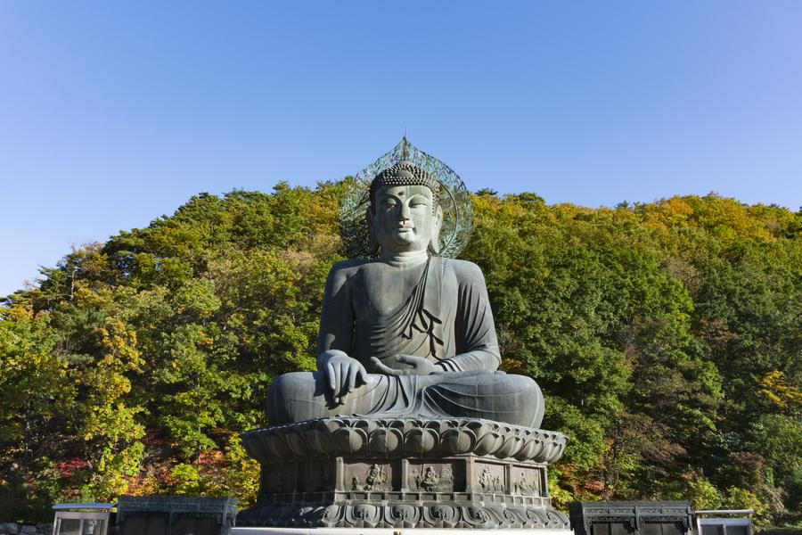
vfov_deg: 41.7
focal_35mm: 32
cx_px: 401
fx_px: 702
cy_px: 268
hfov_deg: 59.5
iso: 100
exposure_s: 1/80
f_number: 10
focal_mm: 21
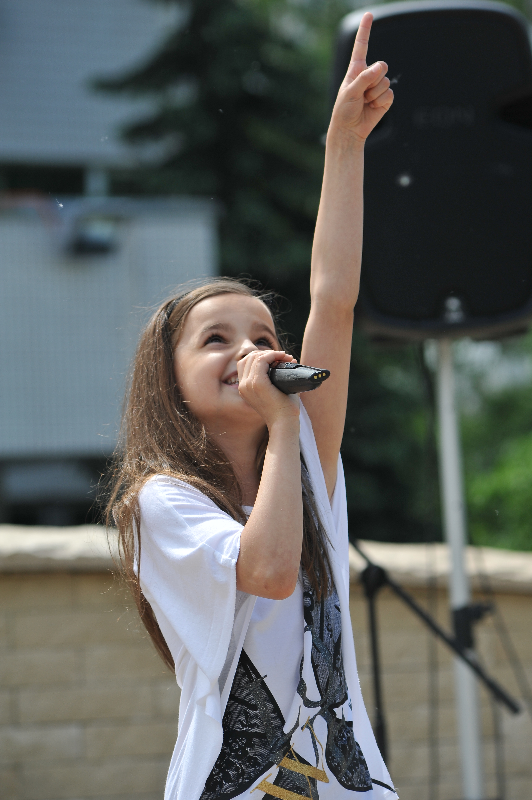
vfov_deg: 11.4
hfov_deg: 7.6
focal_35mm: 180
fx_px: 3995
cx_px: 266
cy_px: 400
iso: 400
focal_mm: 180
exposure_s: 1/800
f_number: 7.1
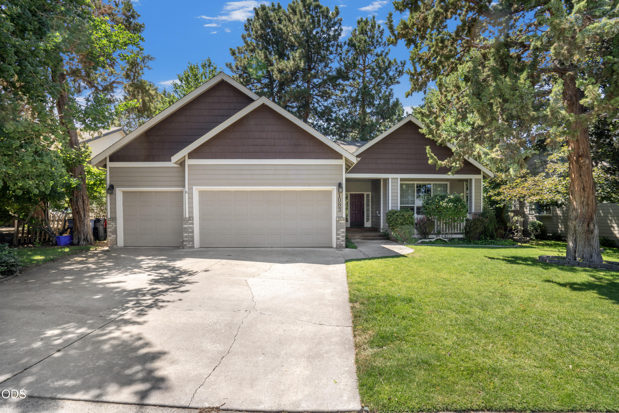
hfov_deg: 96.7
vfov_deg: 73.8
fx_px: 275
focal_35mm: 16
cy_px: 206
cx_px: 310
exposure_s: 1/80
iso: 100
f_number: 9
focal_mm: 16
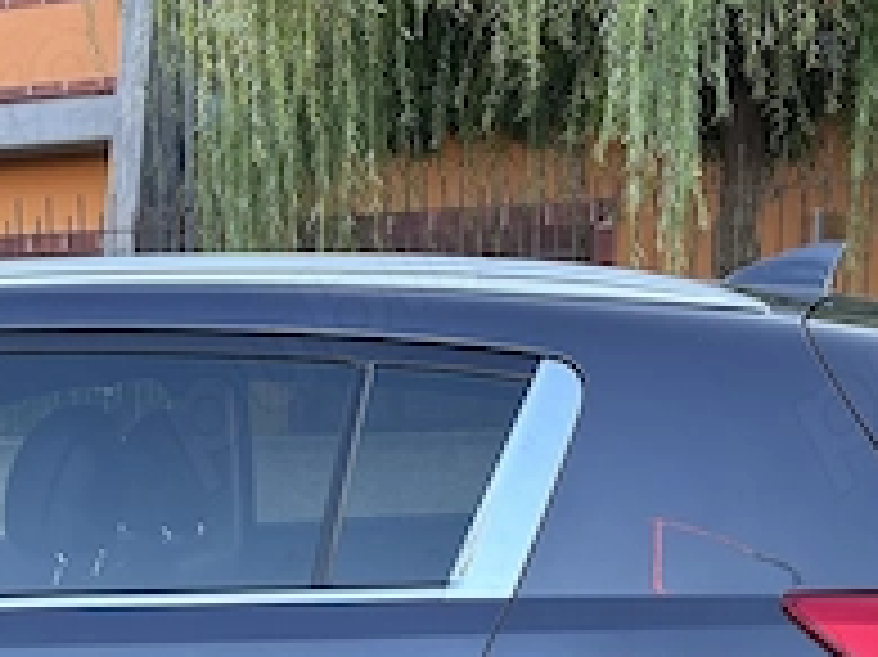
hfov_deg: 23.9
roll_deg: +1.7
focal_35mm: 80
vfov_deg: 16.7
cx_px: 131
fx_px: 2028
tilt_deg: -14.6
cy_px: 981
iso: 50
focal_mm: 5.96
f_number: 1.6
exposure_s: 1/121
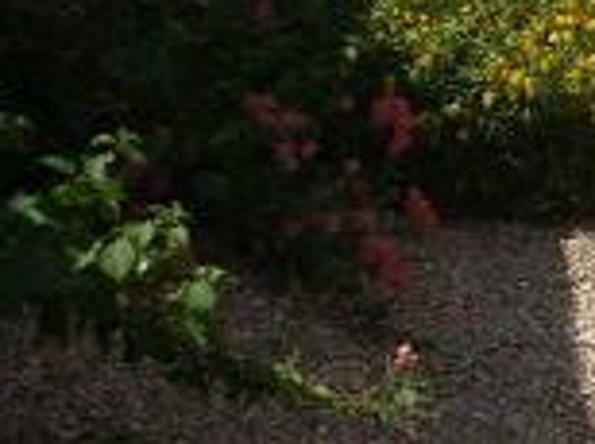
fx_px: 2643
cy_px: 77
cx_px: 1012
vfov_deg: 9.6
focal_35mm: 154
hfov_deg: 12.0
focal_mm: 6.2
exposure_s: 1/310
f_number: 5.6
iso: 64
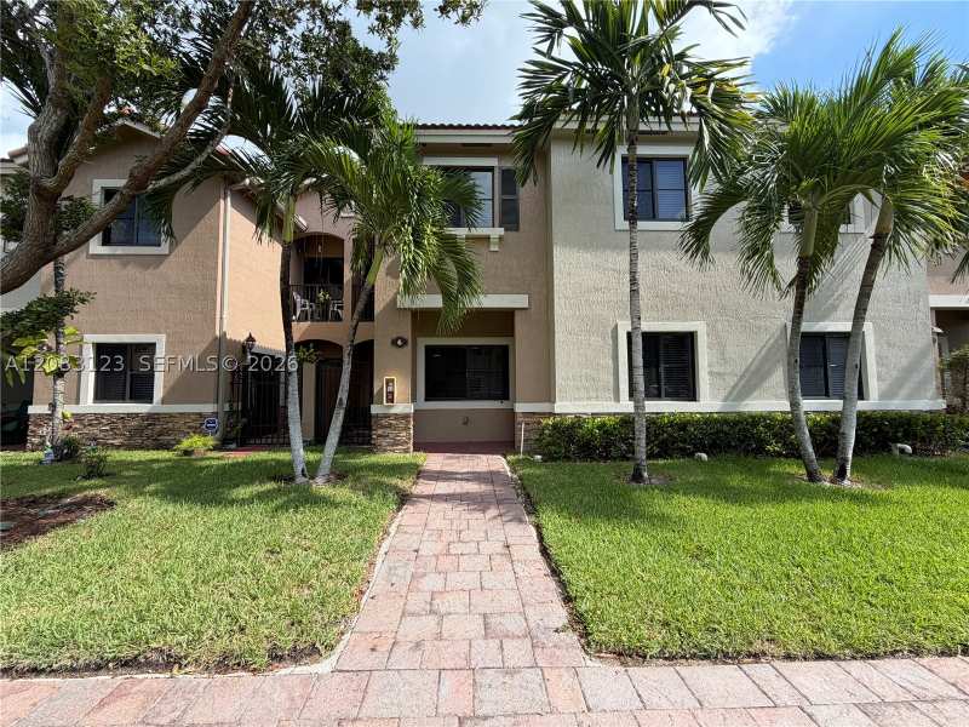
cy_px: 364
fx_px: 392
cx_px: 484
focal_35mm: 14
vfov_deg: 85.7
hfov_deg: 102.1
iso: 40
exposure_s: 1/664
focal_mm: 2.22
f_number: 2.2
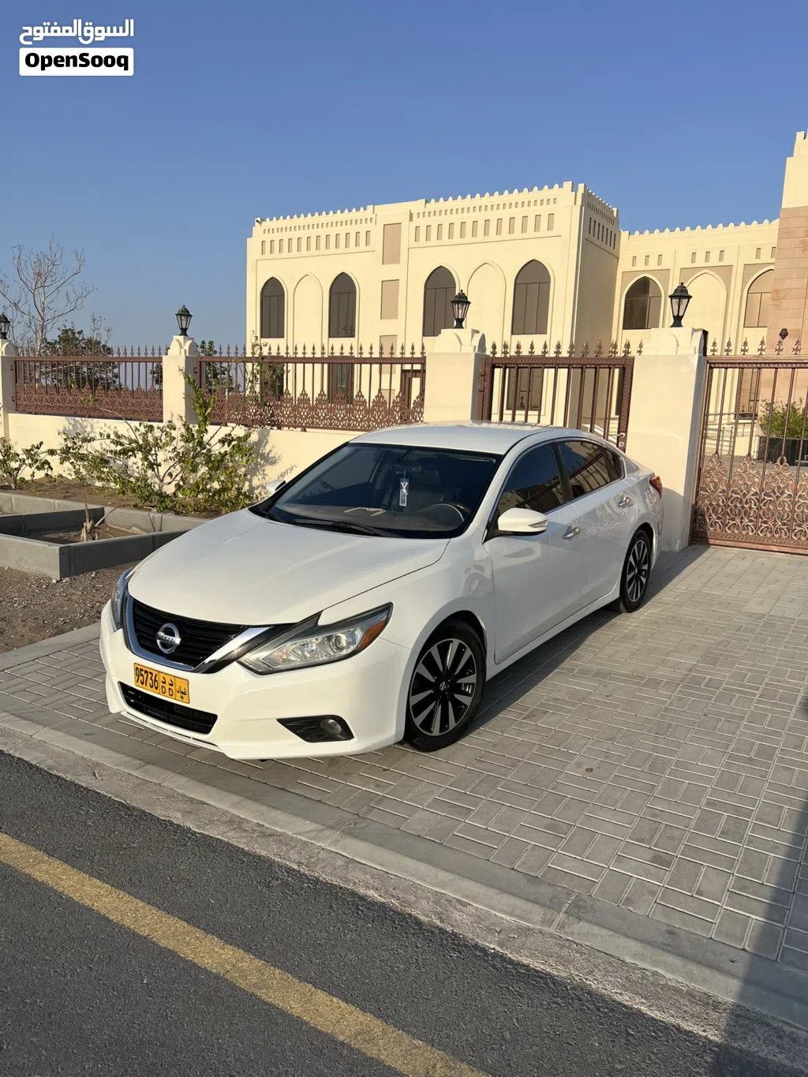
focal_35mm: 26
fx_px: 809
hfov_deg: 53.1
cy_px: 538
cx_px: 404
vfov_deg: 67.3
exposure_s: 1/5076
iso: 50
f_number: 1.5
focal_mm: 5.7
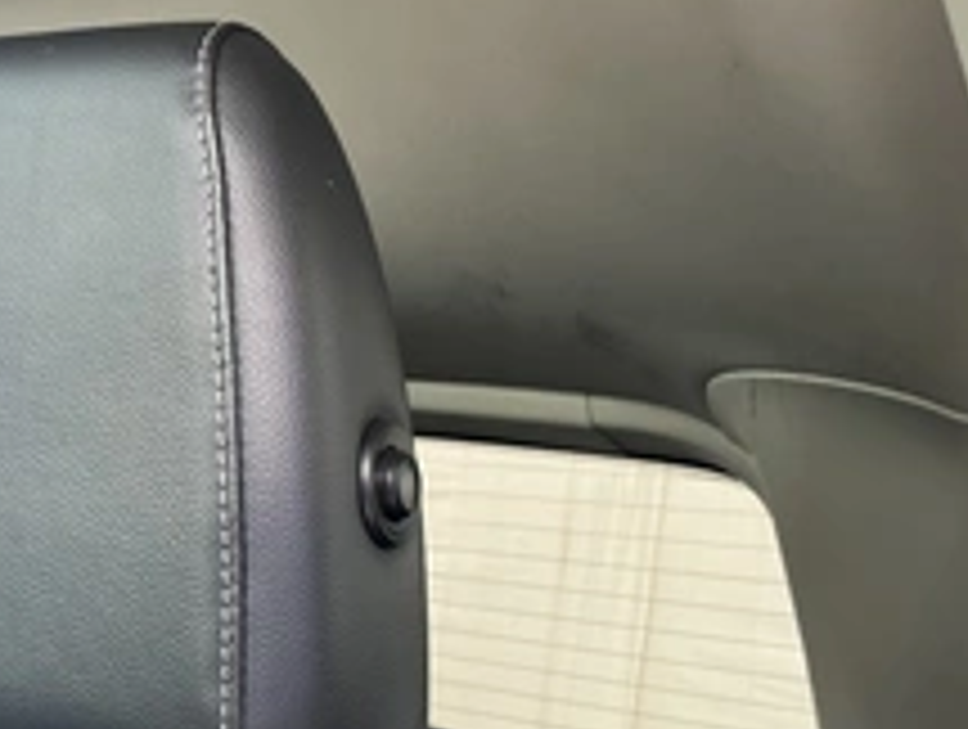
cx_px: 216
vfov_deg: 28.0
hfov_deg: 35.7
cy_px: 468
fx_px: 1457
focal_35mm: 52
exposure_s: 1/60
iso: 160
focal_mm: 3
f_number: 1.8
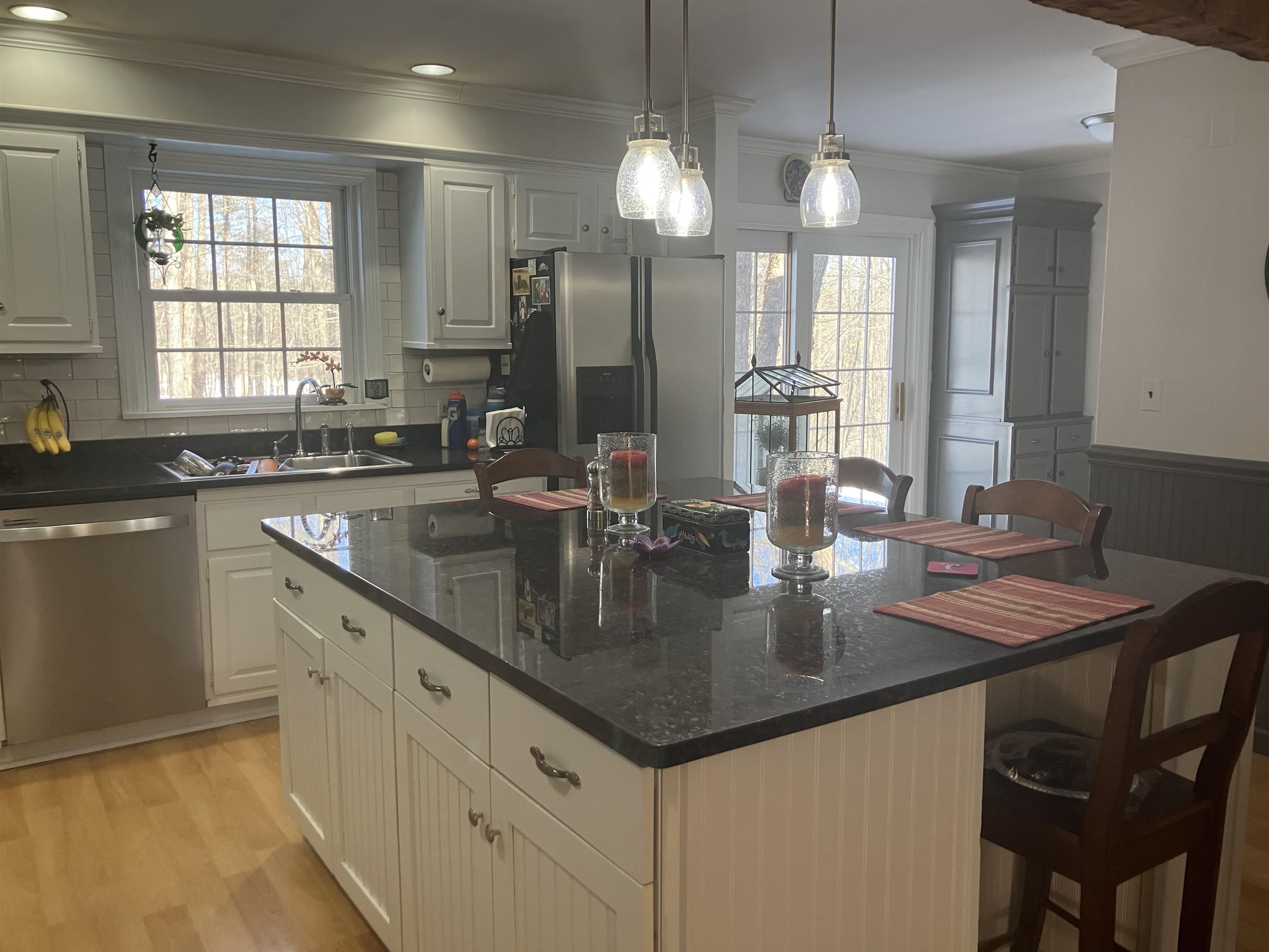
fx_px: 1026
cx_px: 634
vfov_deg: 49.7
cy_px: 476
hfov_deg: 63.4
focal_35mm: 28
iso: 64
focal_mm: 3.99
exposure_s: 1/60
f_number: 1.8
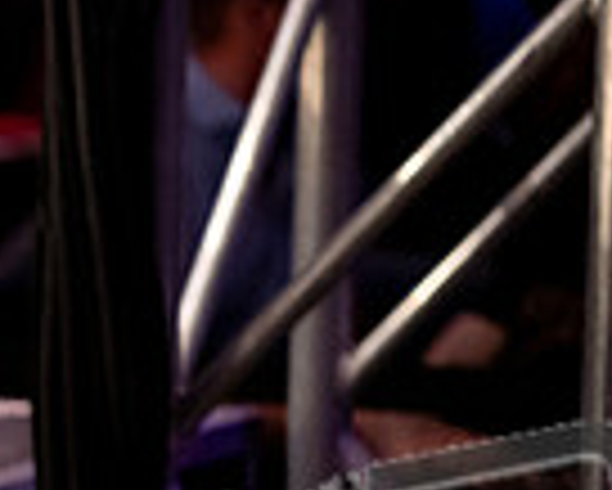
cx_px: -495
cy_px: 717
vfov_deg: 5.5
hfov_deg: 6.7
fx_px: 5075
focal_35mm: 280
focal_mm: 70
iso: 3200
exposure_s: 1/320
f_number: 2.8
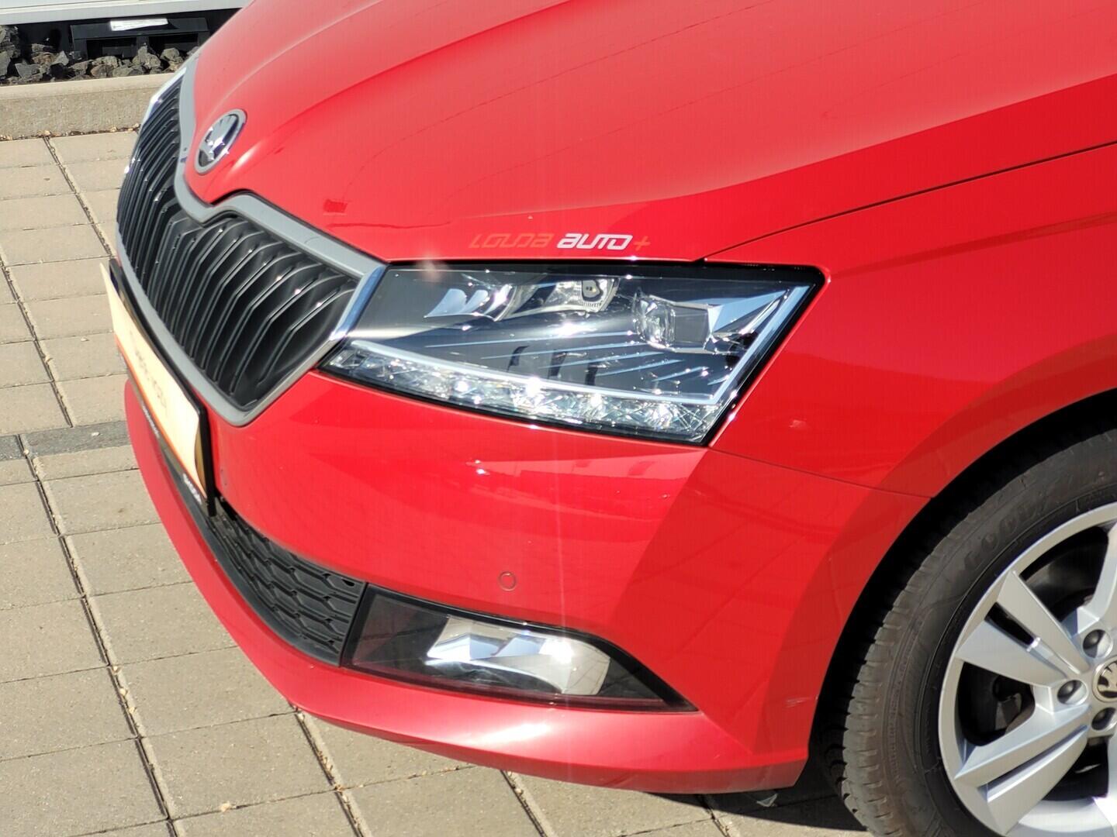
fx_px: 2452
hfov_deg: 25.7
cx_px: 558
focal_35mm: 76
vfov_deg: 19.4
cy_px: 418
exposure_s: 1/878
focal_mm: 7.12
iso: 25
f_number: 2.4
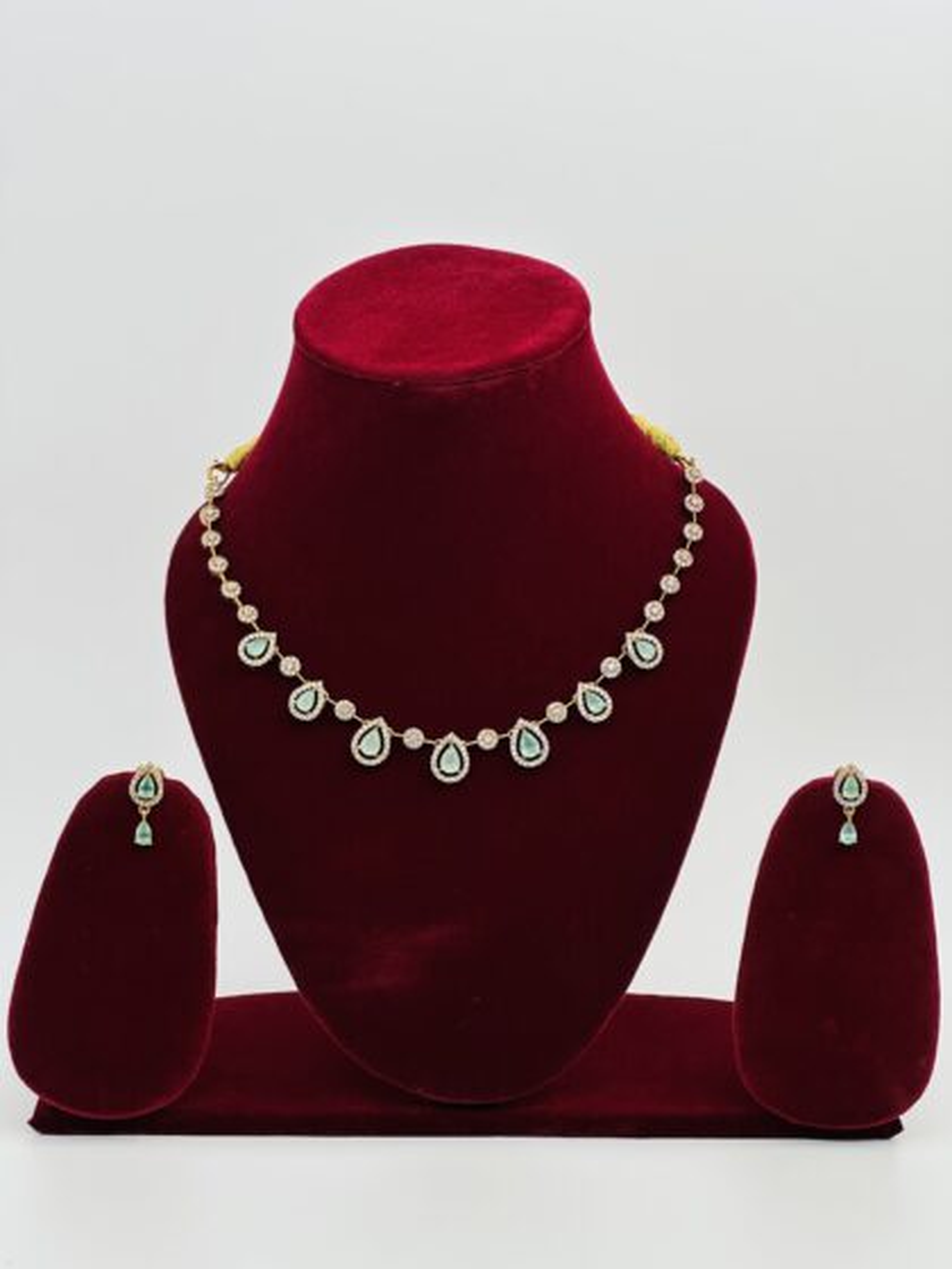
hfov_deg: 19.1
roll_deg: -1.1
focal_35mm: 77
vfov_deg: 25.3
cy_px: 634
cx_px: 476
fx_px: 2824
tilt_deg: -13.6
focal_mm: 9
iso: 32
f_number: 2.8
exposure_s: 1/149
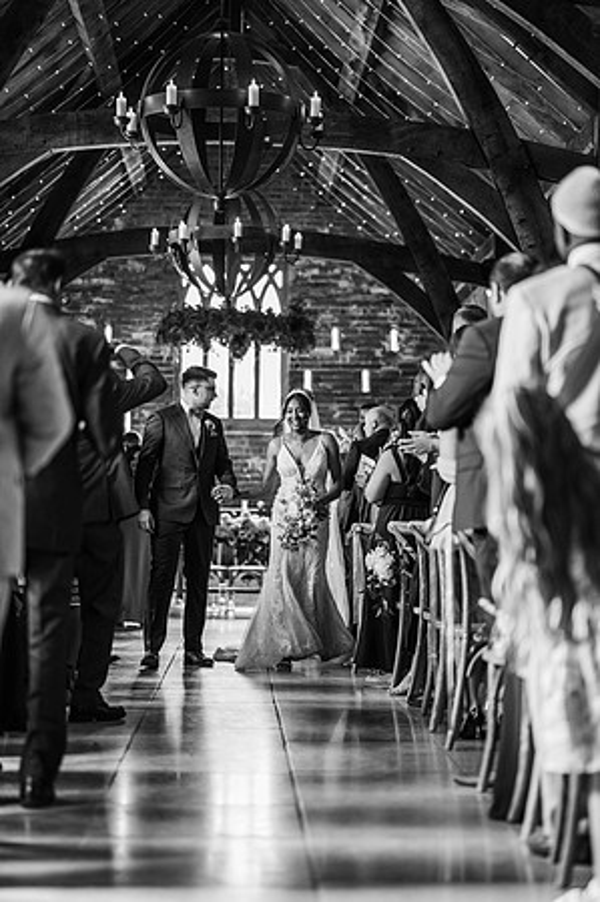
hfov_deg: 16.0
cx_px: 300
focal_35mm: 85
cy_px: 451
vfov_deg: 23.9
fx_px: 2130
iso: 1000
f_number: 2
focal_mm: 85
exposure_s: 1/200
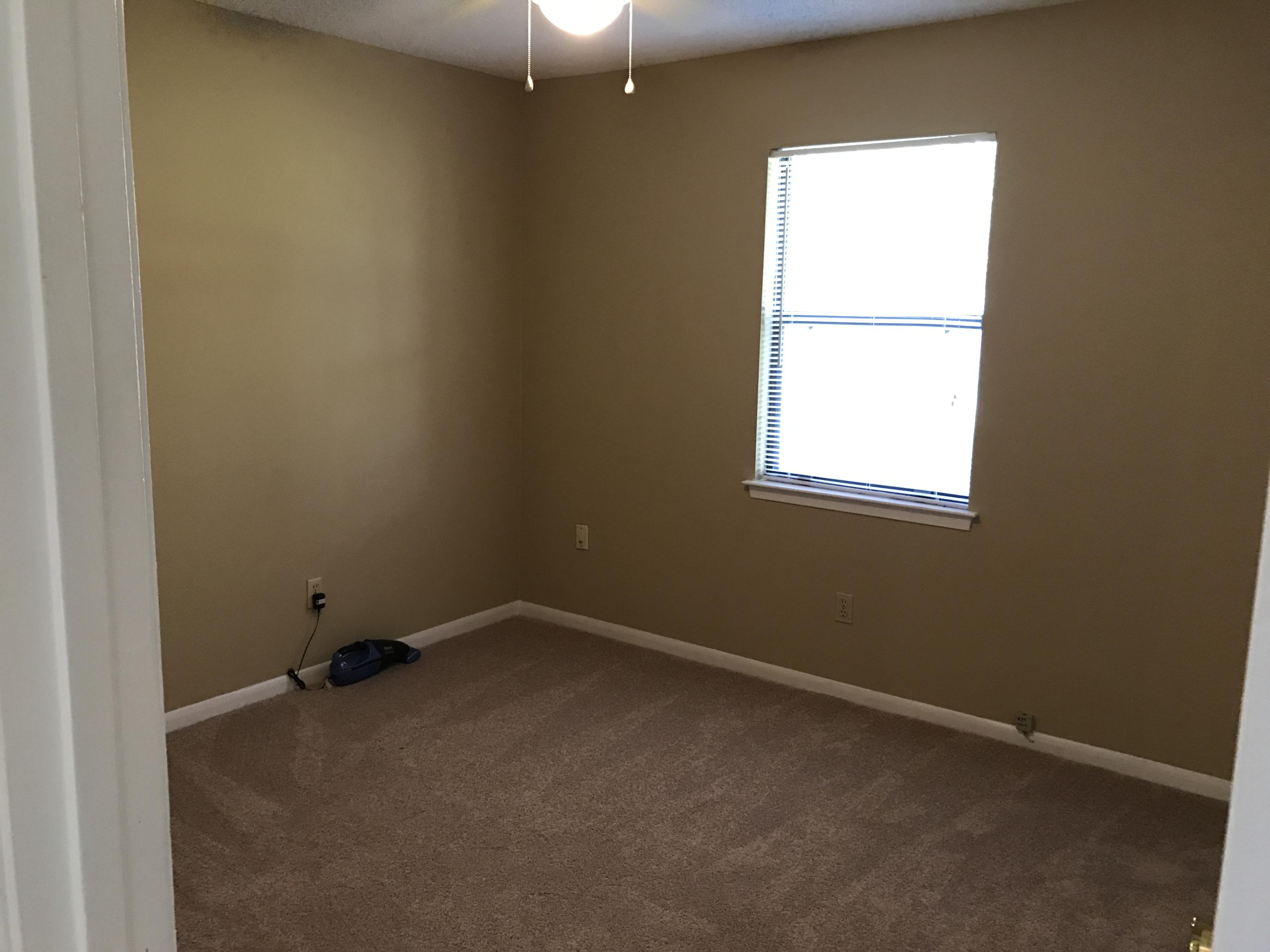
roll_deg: -1.2
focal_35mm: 28
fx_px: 1027
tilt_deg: -9.6
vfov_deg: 49.7
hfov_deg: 63.4
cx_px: 635
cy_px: 476
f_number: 1.8
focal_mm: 3.99
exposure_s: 1/15
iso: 64
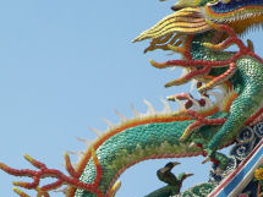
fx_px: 4116
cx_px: 111
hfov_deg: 3.7
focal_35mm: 542
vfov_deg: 2.7
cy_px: 147
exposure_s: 1/800
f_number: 4
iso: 67
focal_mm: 47.4
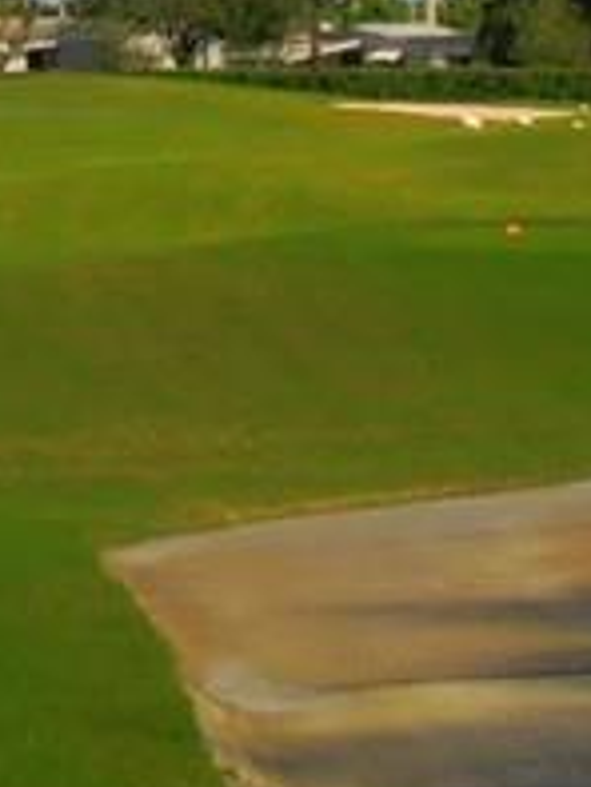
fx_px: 8163
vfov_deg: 5.5
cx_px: -100
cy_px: -184
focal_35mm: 359
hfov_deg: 4.1
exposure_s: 1/1000
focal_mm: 12.29
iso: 80
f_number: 4.8
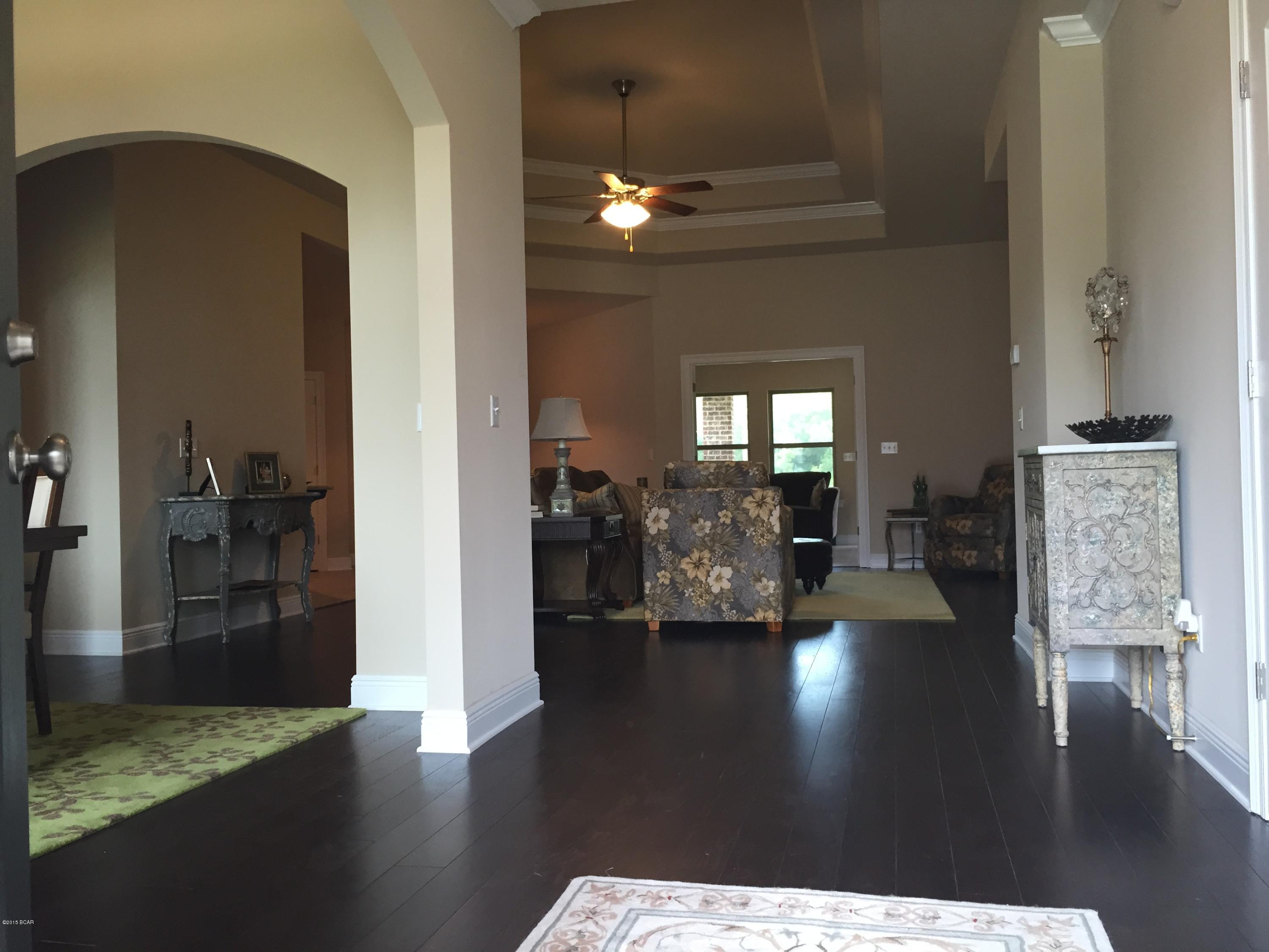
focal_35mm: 29
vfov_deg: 48.2
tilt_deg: +1.4
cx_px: 634
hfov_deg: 61.7
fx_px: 1063
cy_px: 476
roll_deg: +0.3
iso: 40
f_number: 2.2
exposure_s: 1/30
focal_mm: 4.15
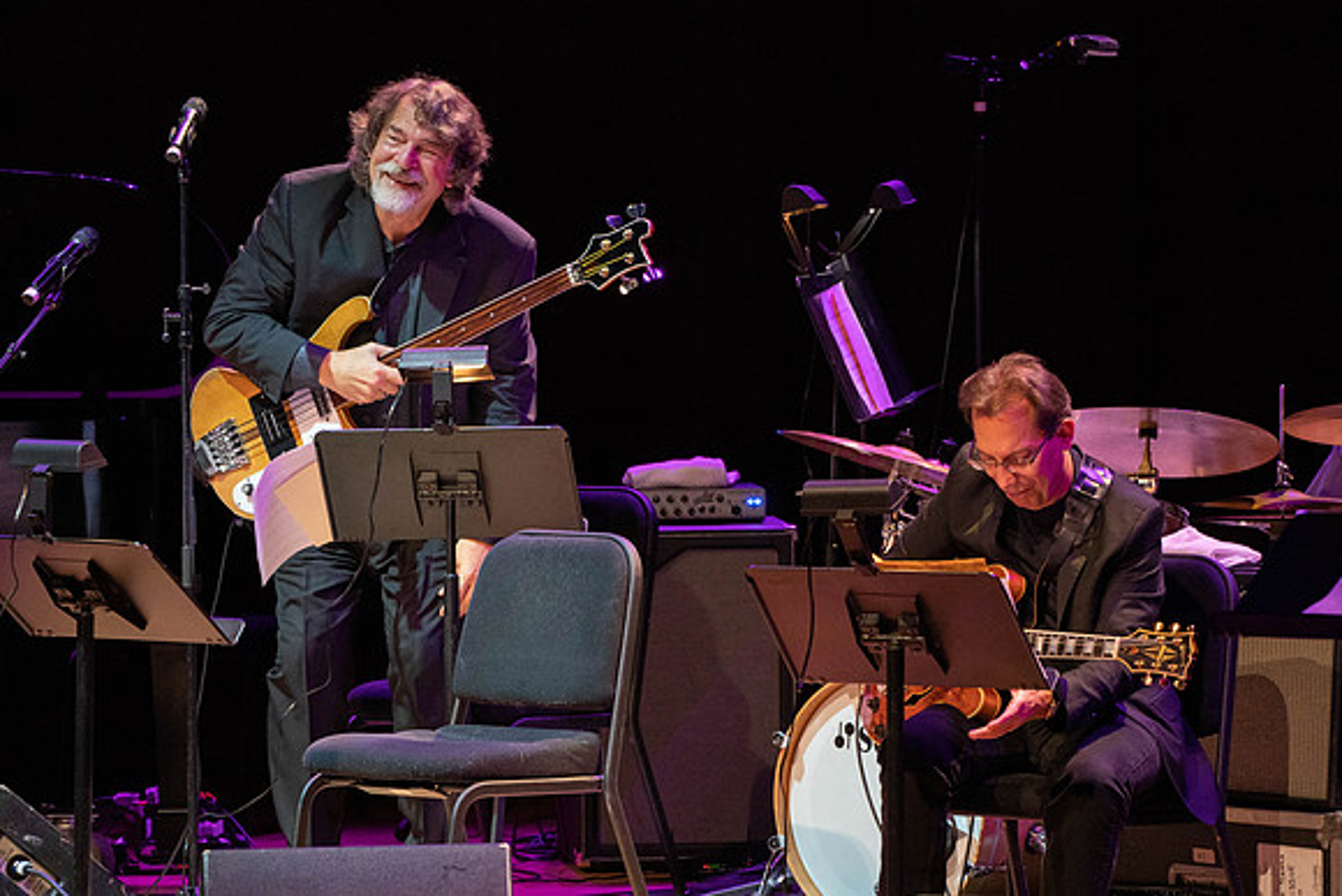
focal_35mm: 324
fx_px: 12080
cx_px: 671
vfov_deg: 4.2
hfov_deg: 6.4
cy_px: 448
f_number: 8
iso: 5000
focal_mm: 324
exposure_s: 1/320
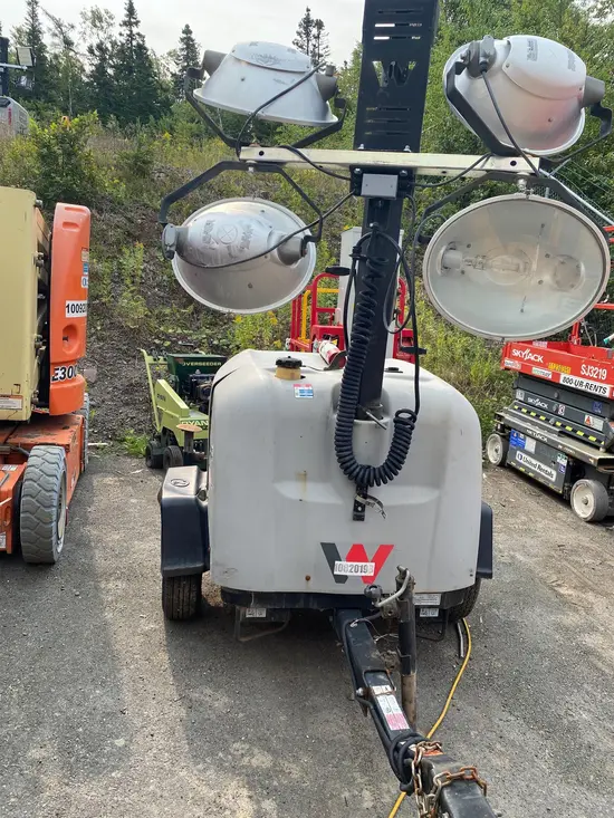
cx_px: 307
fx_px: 615
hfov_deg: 53.1
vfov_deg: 67.3
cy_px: 409
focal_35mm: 26
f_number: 1.8
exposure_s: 1/1016
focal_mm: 4.25
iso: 32
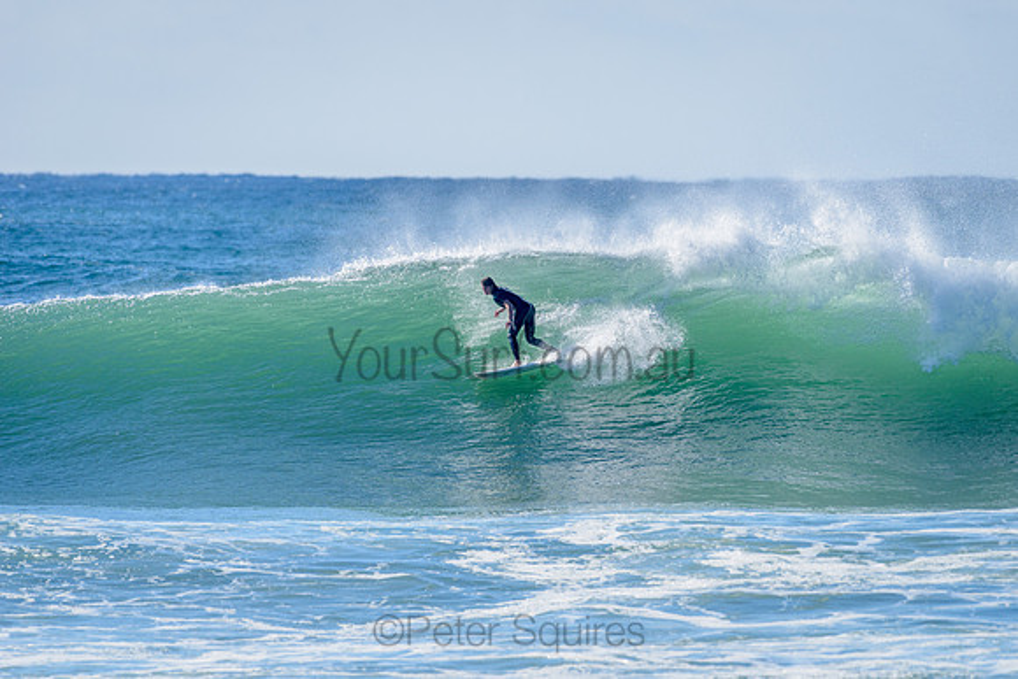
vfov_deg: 2.7
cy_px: 340
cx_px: 515
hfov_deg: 4.0
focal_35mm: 511
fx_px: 14439
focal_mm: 500
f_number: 5.6
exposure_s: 1/2000
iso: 220
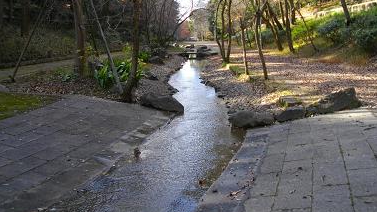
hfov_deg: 55.3
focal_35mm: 36
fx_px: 360
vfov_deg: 32.7
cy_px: 81
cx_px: 192
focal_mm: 5.7
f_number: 2.9
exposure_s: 1/200
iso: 100
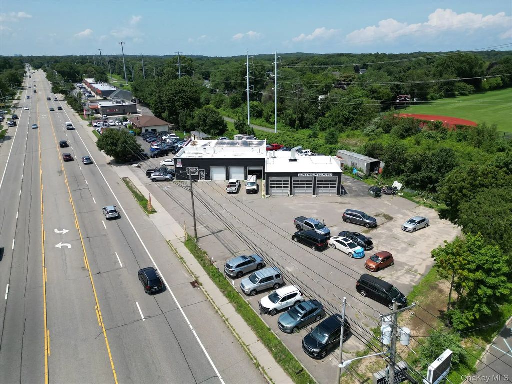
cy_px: 192
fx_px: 355
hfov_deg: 71.6
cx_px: 256
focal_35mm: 24
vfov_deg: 56.8
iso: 120
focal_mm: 6.72
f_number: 1.7
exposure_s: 1/3200
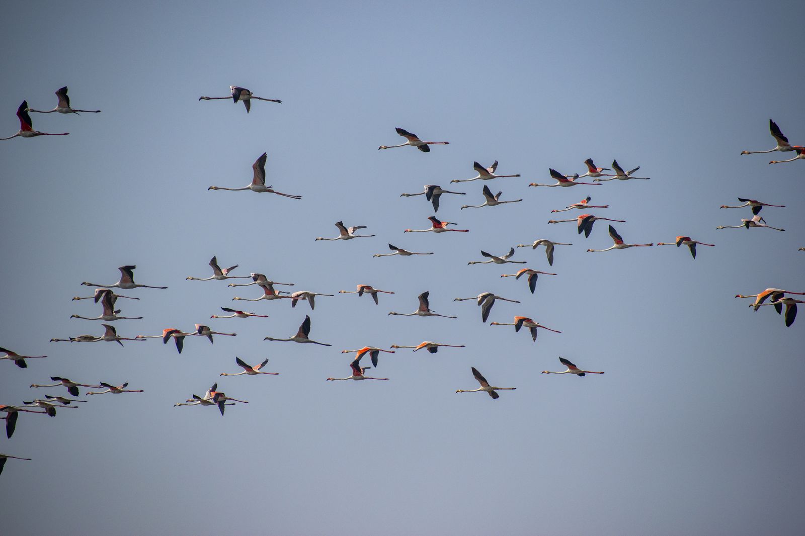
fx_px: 6371
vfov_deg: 4.8
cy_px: 268
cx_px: 402
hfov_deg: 7.2
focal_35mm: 285
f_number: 6.3
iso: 400
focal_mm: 190
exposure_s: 1/4000
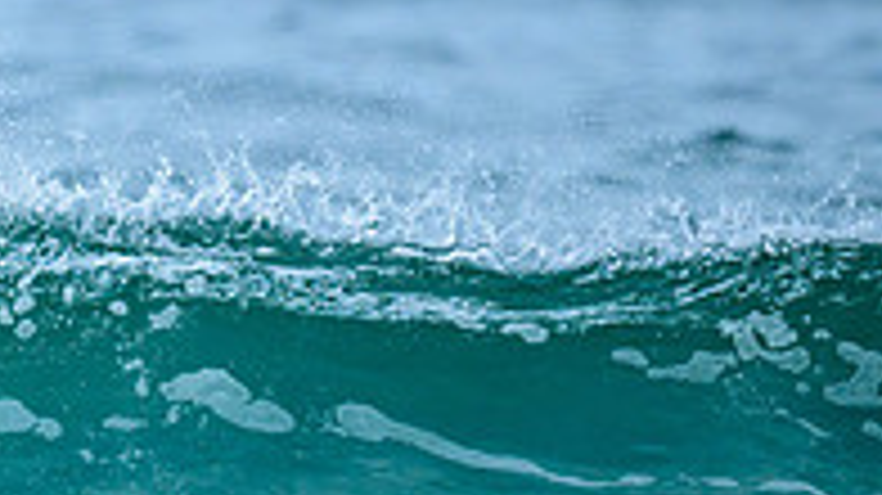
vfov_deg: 0.4
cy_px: 469
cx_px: -430
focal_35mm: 3134
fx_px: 73255
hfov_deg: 0.7
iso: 450
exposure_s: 1/3200
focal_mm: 800
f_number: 6.3
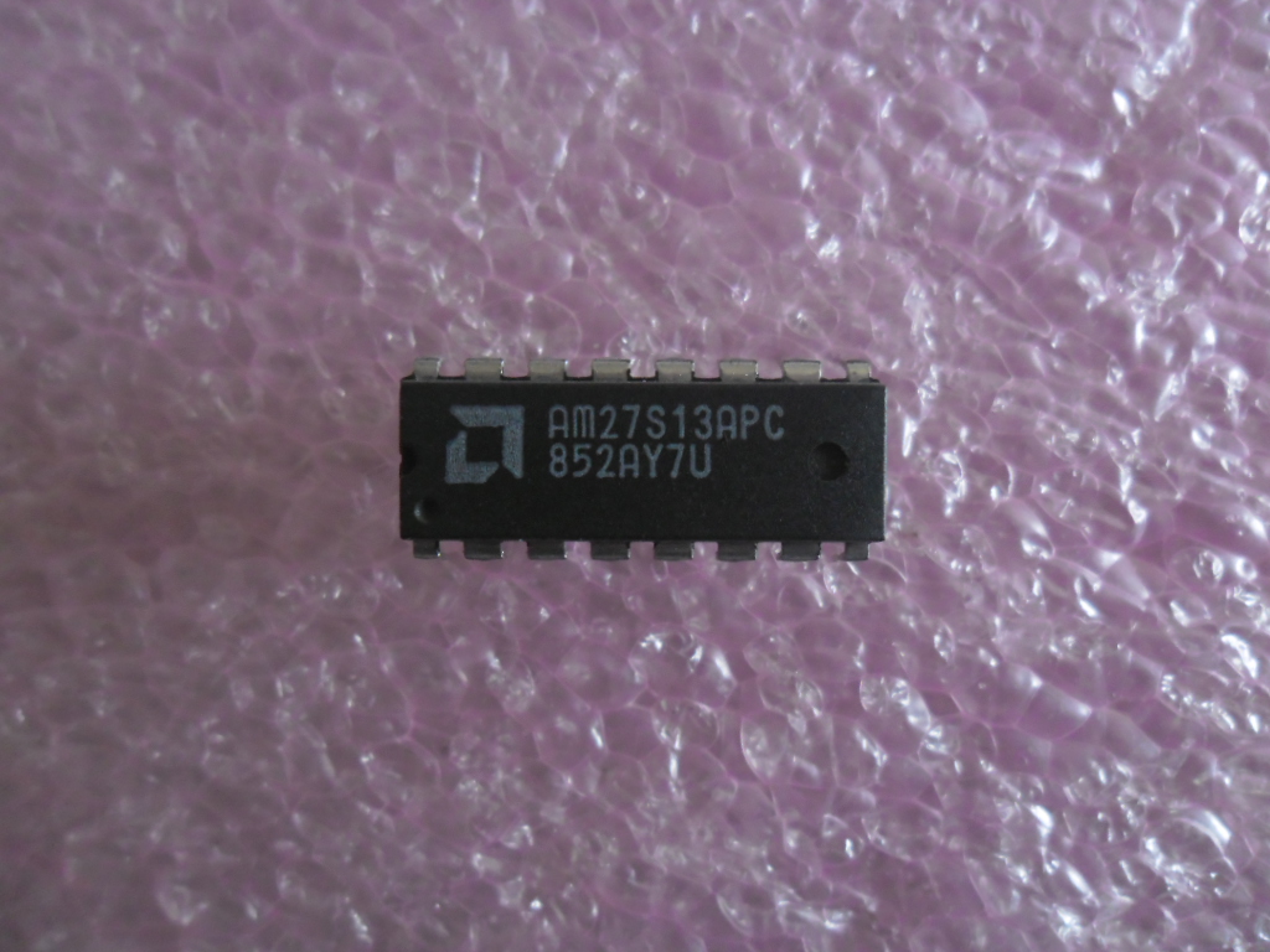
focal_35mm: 27
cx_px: 635
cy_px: 476
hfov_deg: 65.3
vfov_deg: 51.4
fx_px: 991
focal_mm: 4.9
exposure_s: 1/34
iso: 400
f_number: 3.5
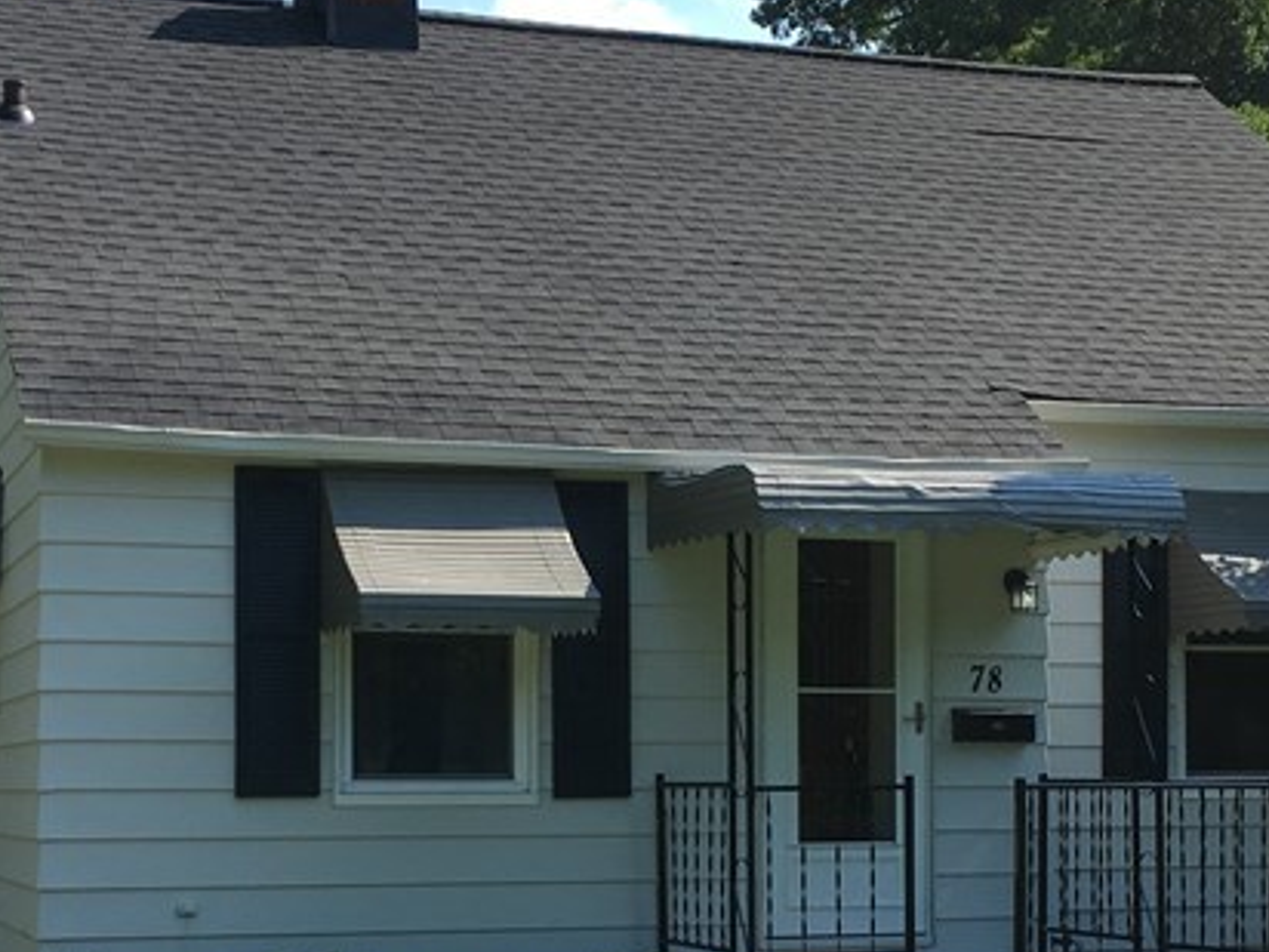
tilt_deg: -1.4
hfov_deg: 27.0
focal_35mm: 72
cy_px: 746
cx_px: 678
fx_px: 2639
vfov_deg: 20.2
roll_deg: +0.7
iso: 25
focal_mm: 4.15
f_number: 2.2
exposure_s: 1/793
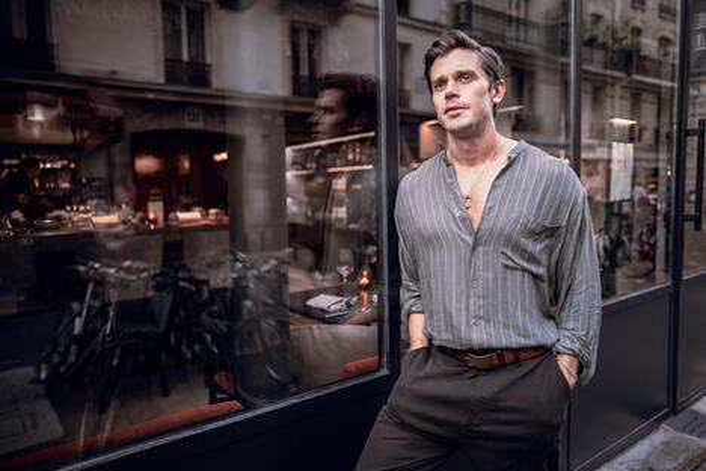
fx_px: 549
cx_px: 353
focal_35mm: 28
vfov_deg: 46.4
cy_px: 236
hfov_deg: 65.5
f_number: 1.7
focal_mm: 28
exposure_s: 1/160
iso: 400
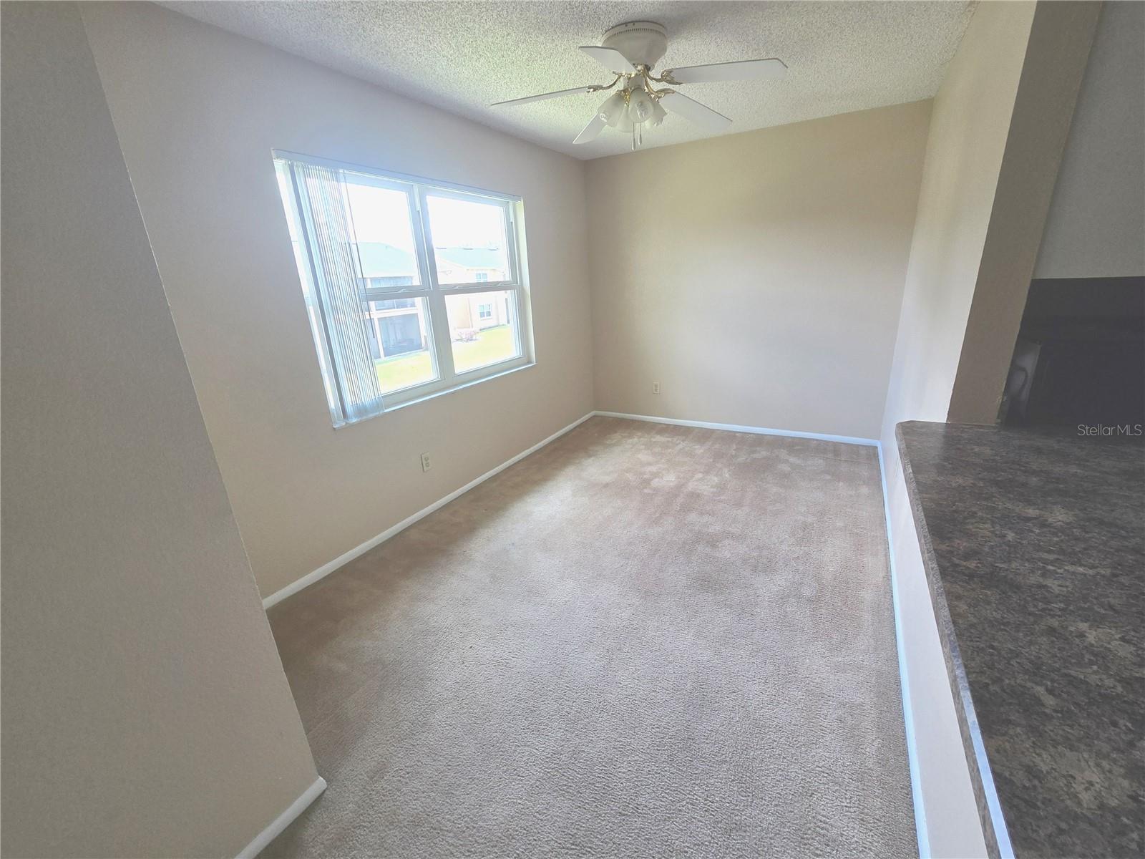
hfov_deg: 106.2
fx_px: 430
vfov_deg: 89.9
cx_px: 572
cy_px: 430
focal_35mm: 13
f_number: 2.2
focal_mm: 2.2
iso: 80
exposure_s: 1/120
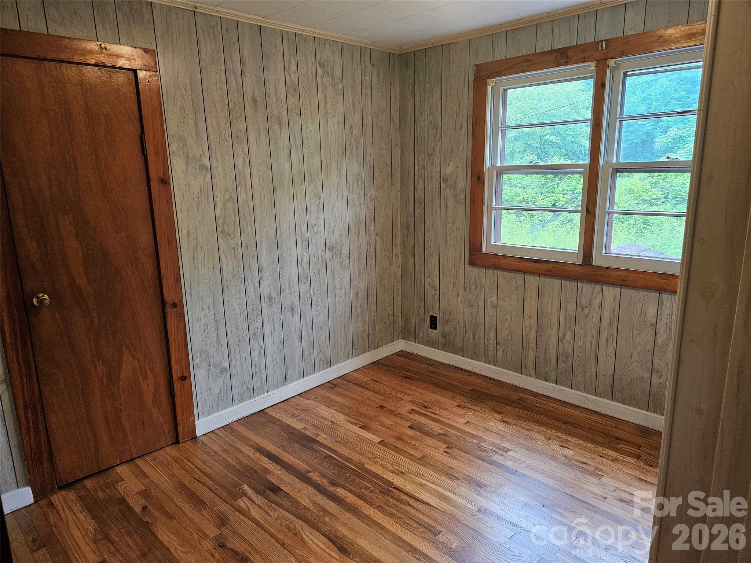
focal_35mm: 23
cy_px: 282
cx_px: 376
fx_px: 499
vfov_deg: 58.9
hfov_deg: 73.9
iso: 500
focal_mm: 6.3
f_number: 1.7
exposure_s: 1/170
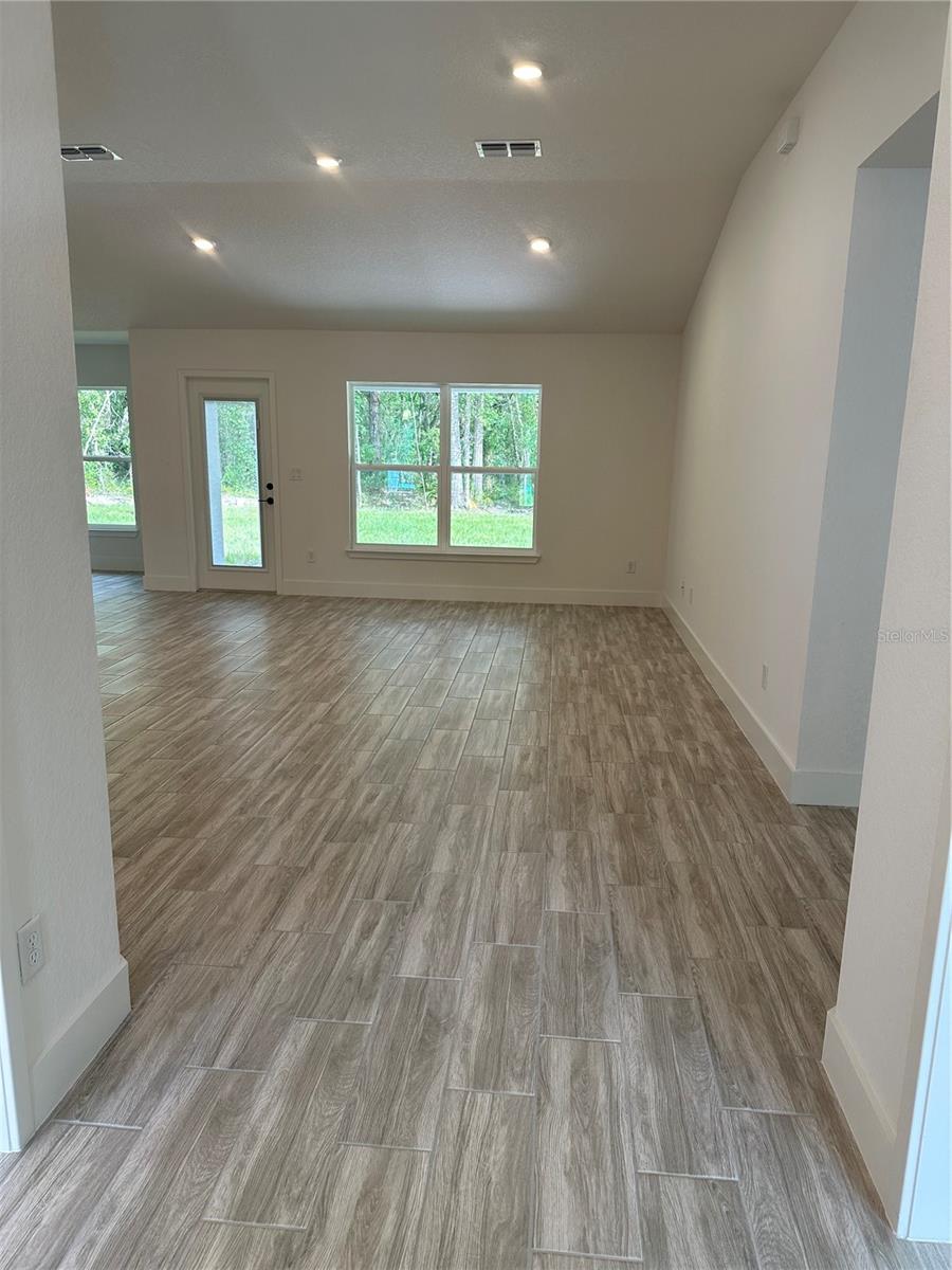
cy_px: 635
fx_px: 880
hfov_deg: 56.8
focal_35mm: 24
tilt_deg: -10.7
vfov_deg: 71.6
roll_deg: -1.8
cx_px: 476
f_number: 1.78
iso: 100
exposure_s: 1/166
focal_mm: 6.86
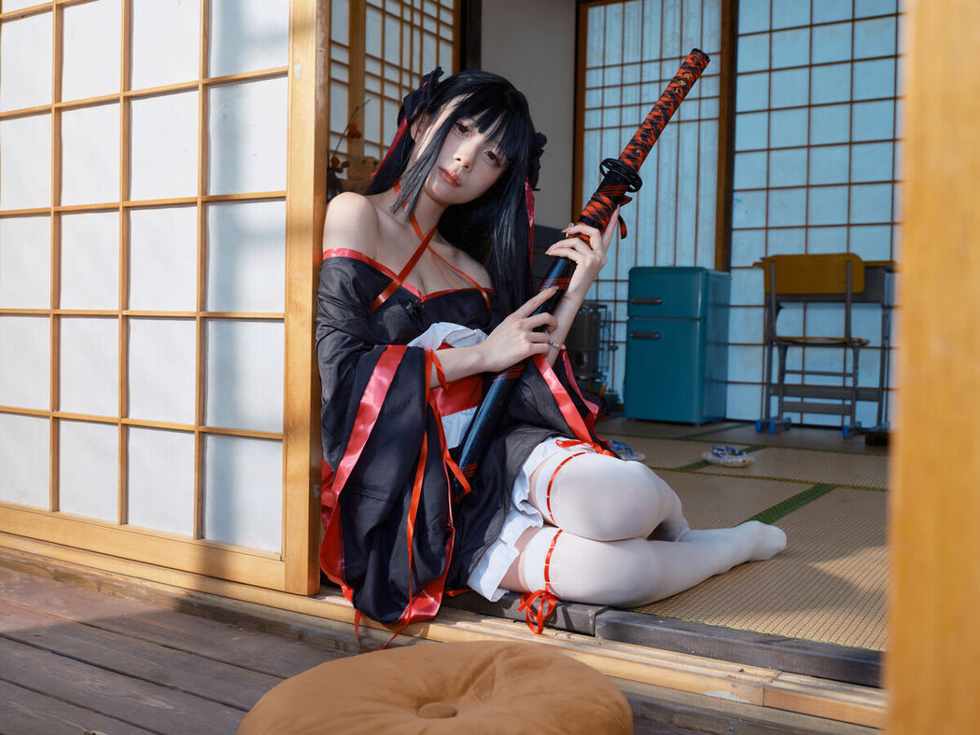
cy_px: 368
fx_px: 1019
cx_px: 490
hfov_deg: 51.3
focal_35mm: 36
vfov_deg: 39.7
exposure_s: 1/125
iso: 1000
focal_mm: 45
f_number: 7.1
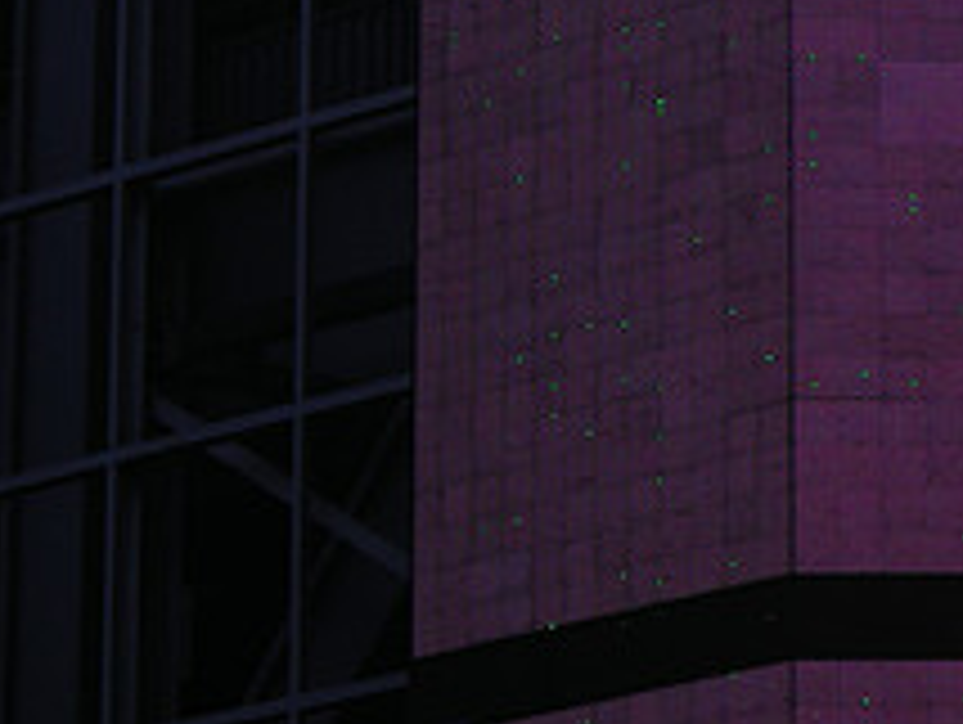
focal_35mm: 284
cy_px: 16
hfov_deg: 6.9
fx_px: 7910
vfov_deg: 5.2
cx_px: 1224
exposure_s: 1/82.8
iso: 50
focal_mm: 17.1
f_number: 4.7
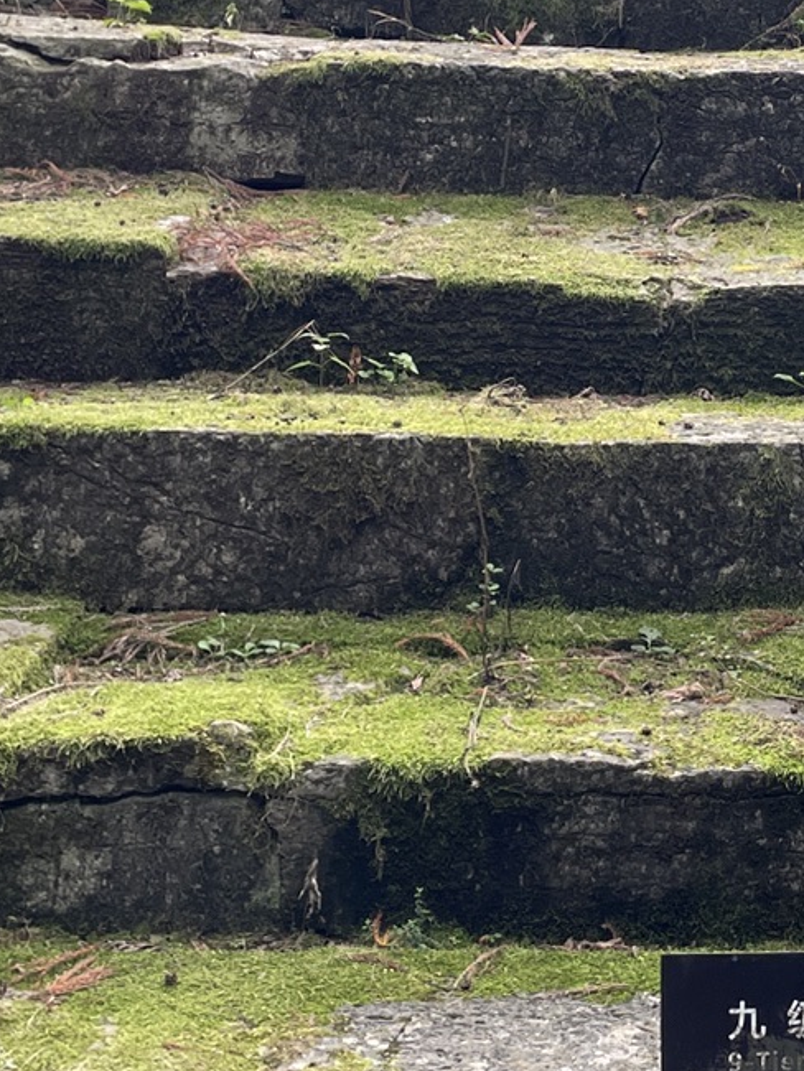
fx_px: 2476
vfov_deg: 23.9
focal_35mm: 80
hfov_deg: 18.0
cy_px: 145
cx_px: 781
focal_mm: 4.2
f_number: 1.6
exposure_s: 1/121
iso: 40
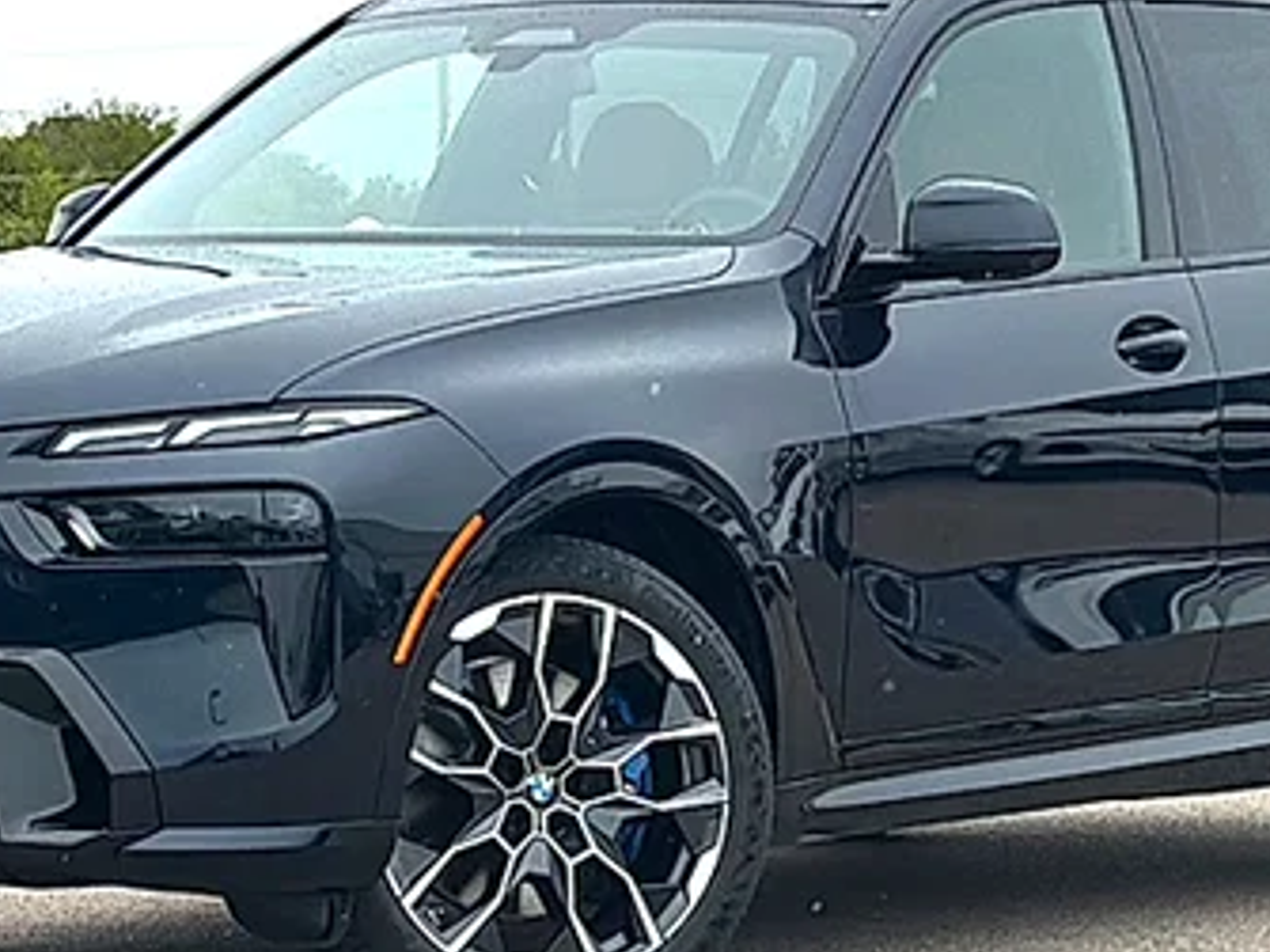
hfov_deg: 14.3
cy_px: 446
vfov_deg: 10.7
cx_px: 607
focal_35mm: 138
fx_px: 5061
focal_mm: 6.86
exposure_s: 1/1499
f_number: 1.78
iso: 64
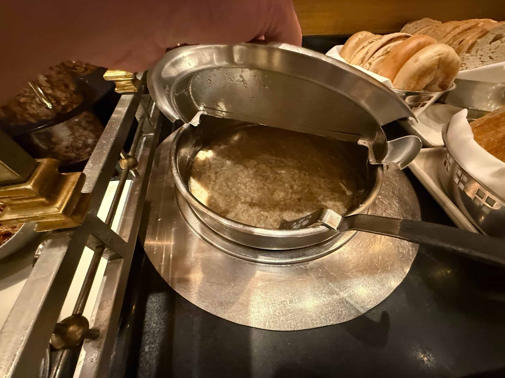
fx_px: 204
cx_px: 252
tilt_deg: -51.0
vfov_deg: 85.7
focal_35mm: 14
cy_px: 189
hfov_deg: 102.1
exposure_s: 1/40
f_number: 2.2
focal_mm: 2.22
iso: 1250
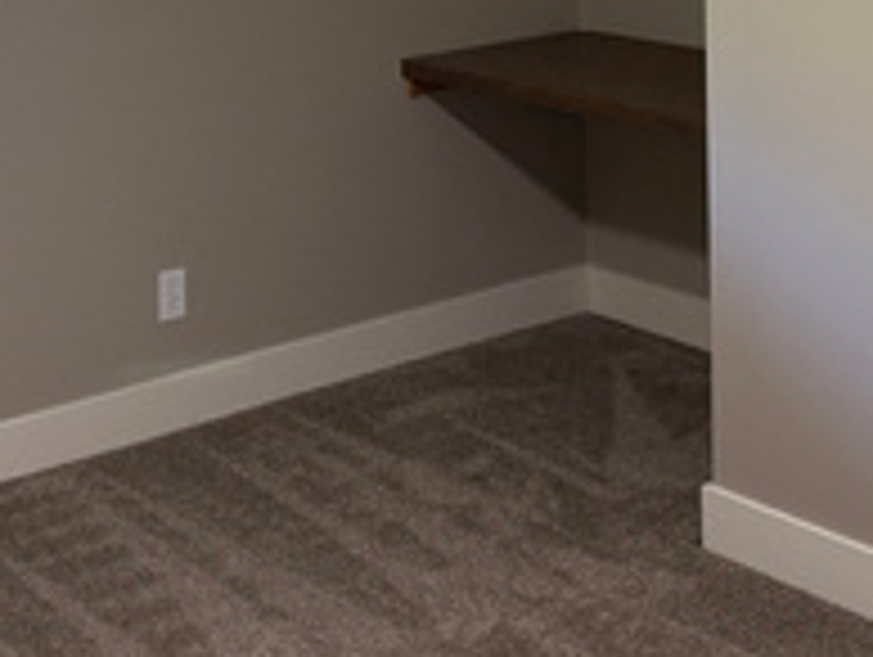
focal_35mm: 79
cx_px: 297
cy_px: -126
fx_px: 1995
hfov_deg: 24.6
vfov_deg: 17.8
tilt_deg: -5.2
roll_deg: +2.1
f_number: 1.78
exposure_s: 1/102
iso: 200
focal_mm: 6.76
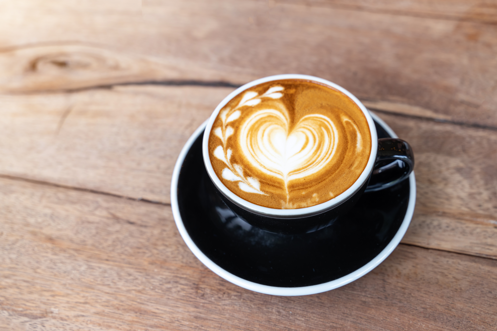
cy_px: 166
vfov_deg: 26.5
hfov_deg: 38.9
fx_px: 704
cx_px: 248
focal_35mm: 51
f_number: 4.5
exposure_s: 1/100
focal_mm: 51
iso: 200
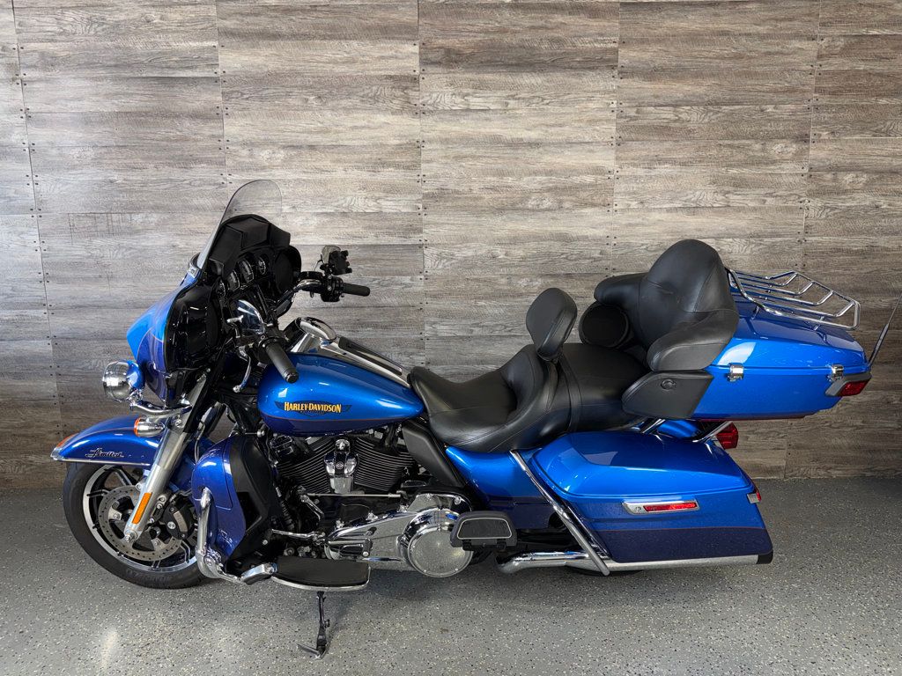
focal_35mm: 24
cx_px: 451
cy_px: 338
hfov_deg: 71.6
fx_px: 625
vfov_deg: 56.8
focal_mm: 6.76
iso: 64
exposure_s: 1/30
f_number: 1.78
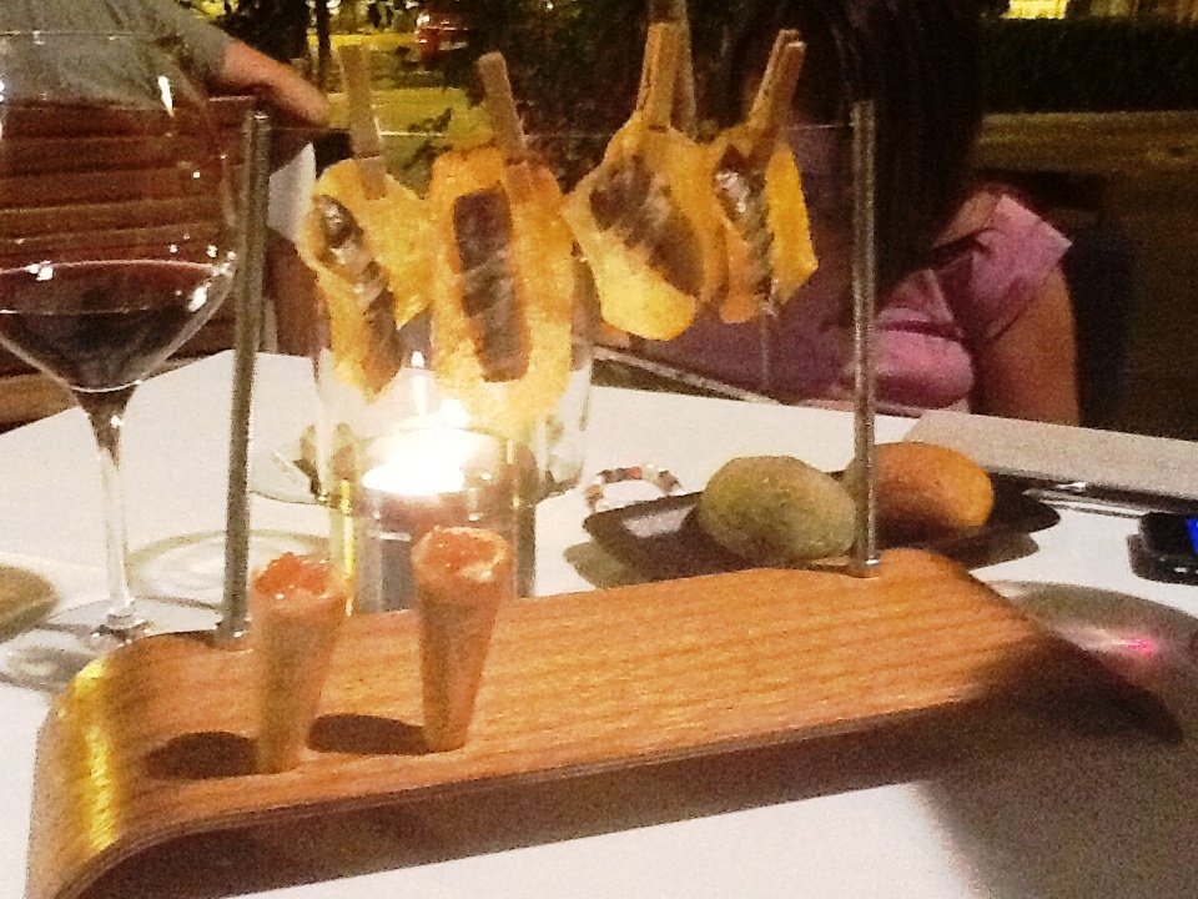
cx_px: 599
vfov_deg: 44.2
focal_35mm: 32
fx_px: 1107
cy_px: 450
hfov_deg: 56.8
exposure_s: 1/15
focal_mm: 2.03
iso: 800
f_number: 2.4
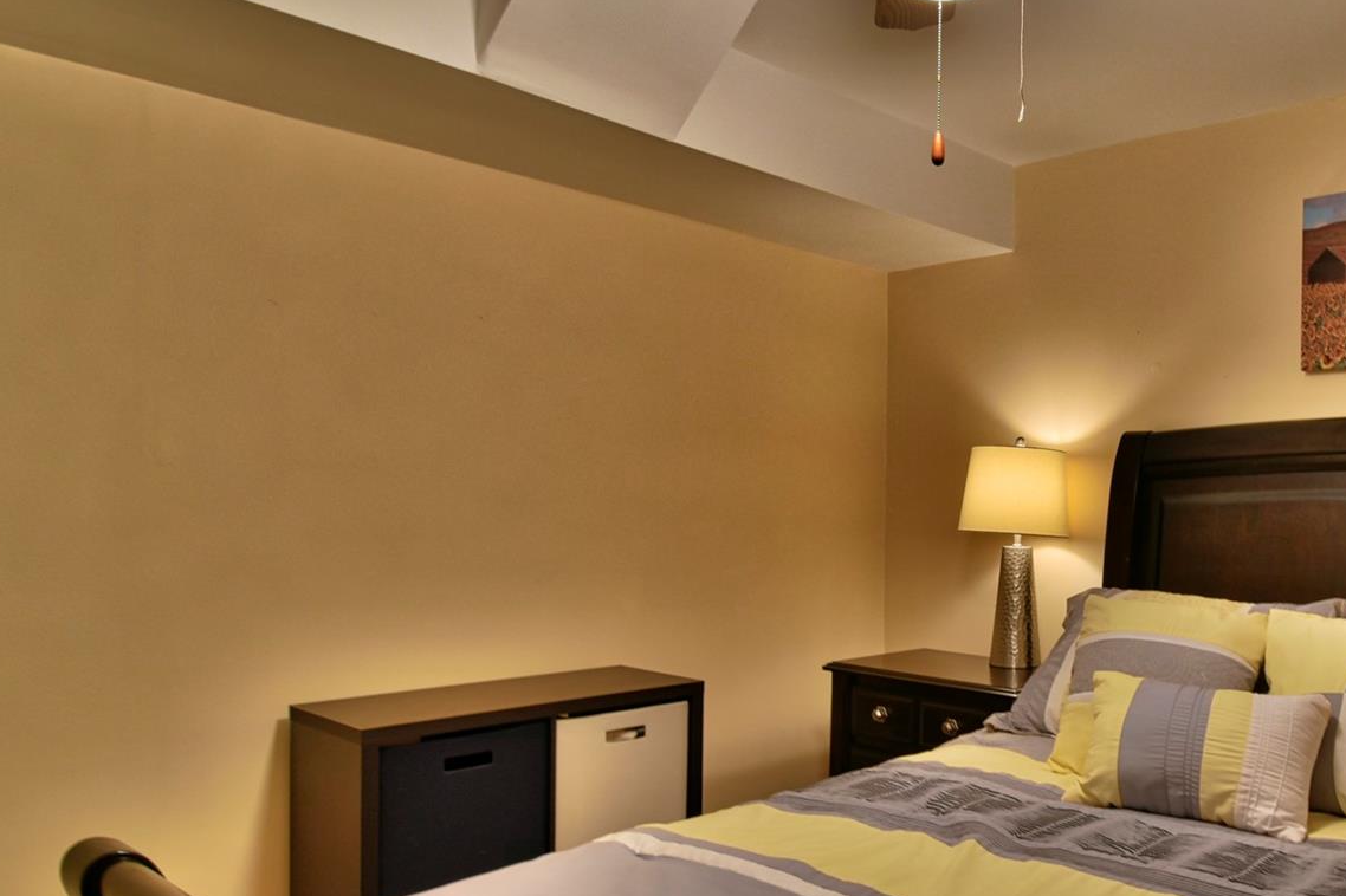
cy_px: 518
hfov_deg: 63.2
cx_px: 1022
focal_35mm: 27
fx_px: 1009
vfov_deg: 47.7
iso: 100
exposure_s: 1
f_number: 11
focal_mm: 10
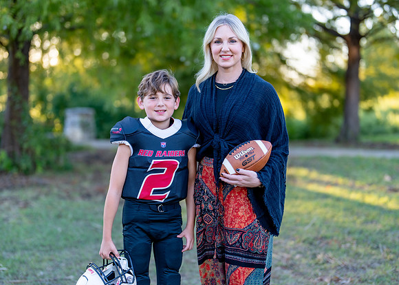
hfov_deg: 33.3
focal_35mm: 59
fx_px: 667
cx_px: 197
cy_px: 149
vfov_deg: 24.1
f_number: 1.2
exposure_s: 1/500
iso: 100
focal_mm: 50
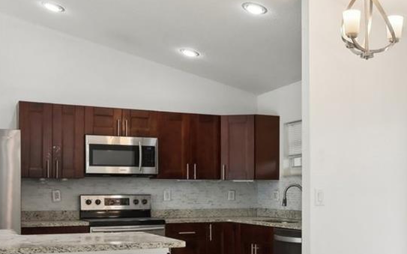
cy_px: 190
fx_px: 549
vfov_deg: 25.8
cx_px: 313
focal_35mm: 50
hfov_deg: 39.4
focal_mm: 16.5
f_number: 8
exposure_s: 1/160
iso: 400
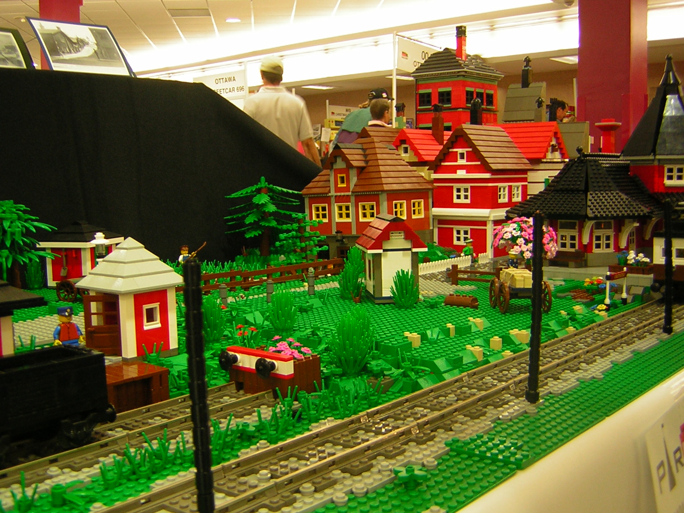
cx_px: 342
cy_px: 256
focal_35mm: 40
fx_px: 790
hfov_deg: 46.8
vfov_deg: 36.0
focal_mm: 5.2
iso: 50
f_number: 2.7
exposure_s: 1/4.6
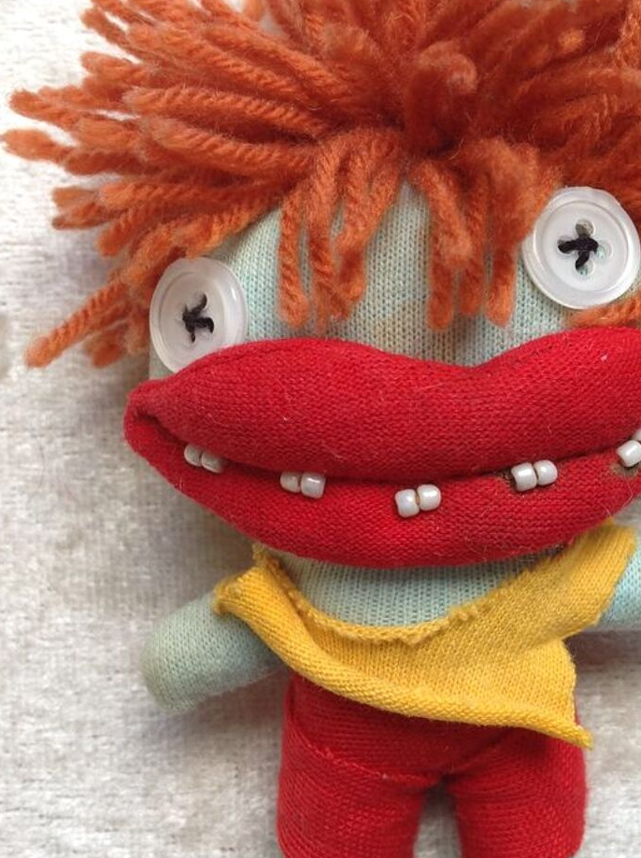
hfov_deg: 28.2
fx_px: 1263
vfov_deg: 37.5
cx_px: 441
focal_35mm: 51
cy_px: 407
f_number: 2.4
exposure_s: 1/40
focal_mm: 4.28
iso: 50
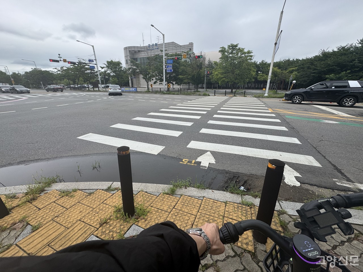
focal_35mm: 14
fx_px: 147
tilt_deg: -19.1
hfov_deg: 102.1
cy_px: 136
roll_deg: +0.1
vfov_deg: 85.7
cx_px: 182
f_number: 2.2
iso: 40
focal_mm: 2.22
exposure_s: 1/405
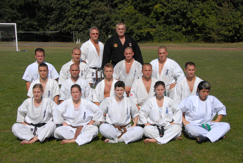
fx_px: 325
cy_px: 82
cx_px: 122
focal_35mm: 48
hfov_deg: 41.0
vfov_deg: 28.2
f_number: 11
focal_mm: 32
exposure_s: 1/800
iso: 400
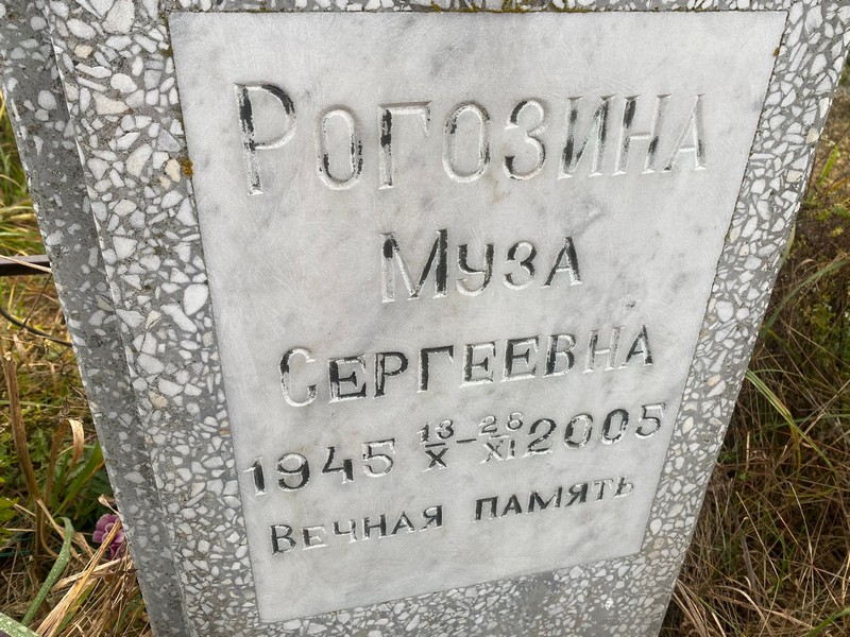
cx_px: 425
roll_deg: -3.9
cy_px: 318
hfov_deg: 67.3
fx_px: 638
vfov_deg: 53.1
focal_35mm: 26
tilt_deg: -32.8
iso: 32
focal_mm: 4.25
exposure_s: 1/173
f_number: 1.8
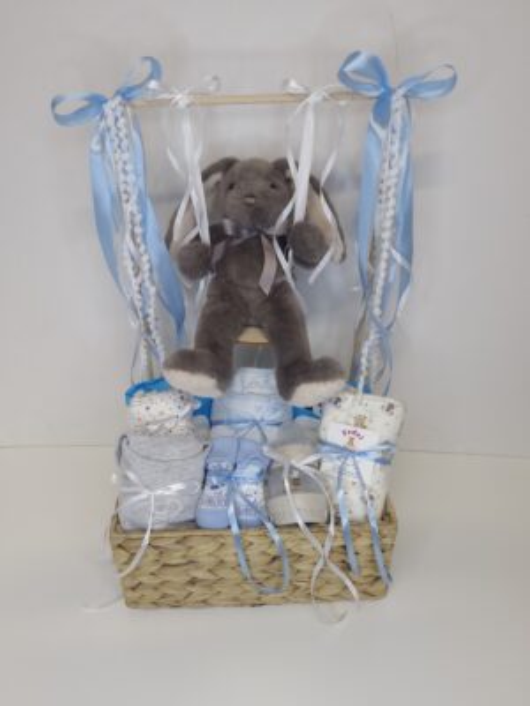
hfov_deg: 58.9
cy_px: 353
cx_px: 265
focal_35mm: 23
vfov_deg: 73.9
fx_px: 470
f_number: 1.8
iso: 50
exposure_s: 1/50
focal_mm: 5.54
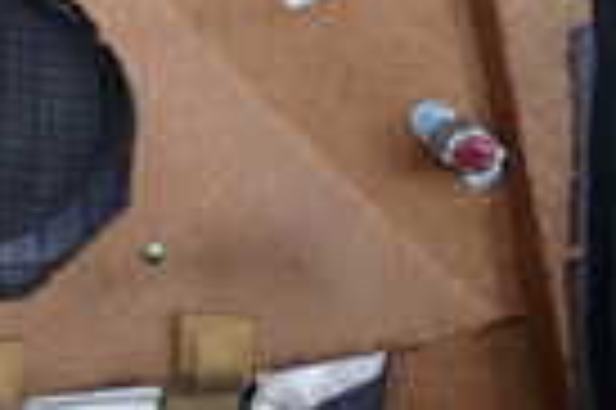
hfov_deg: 13.2
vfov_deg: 9.9
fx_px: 2341
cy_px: -5
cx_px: -571
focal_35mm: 137
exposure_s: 1/80
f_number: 2.3
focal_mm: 5.4
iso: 100
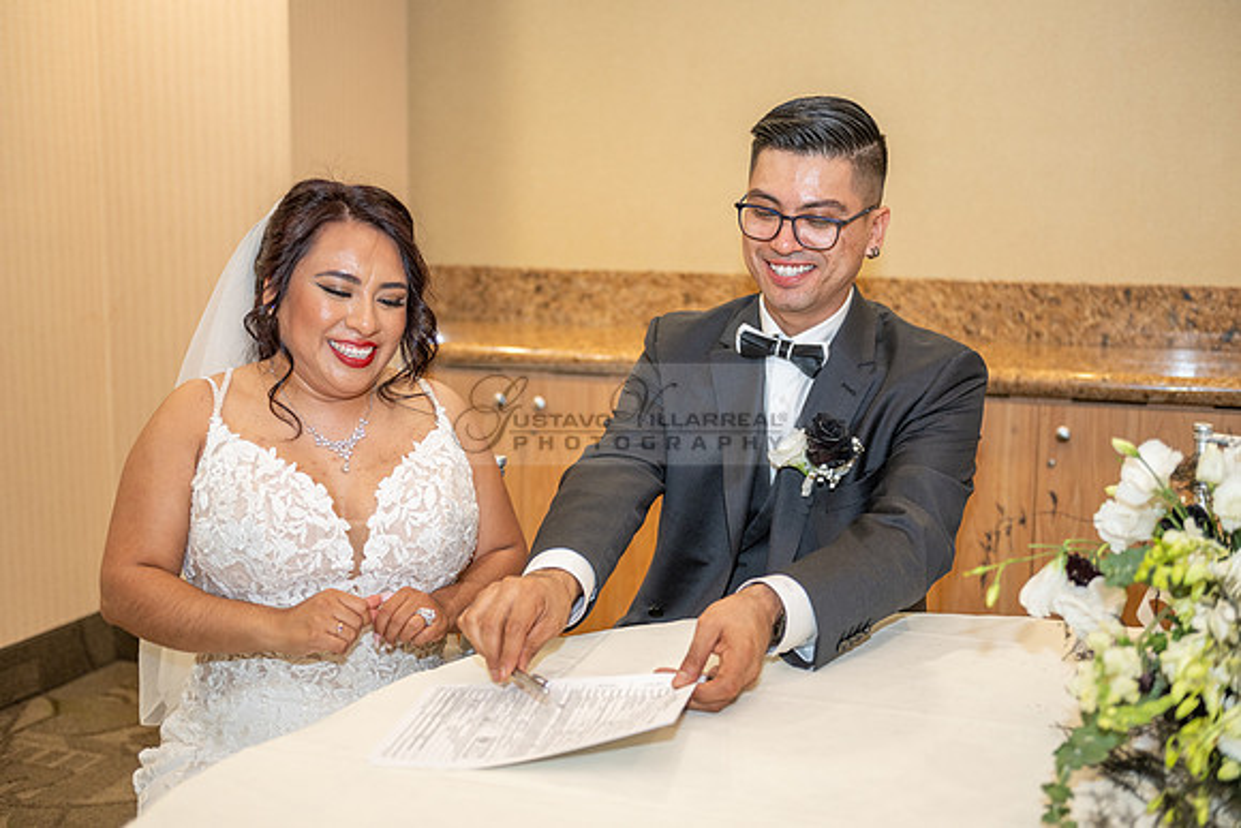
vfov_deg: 30.5
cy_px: 414
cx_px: 620
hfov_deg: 44.5
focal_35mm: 44
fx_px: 1517
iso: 800
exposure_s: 1/160
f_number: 2.8
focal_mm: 44
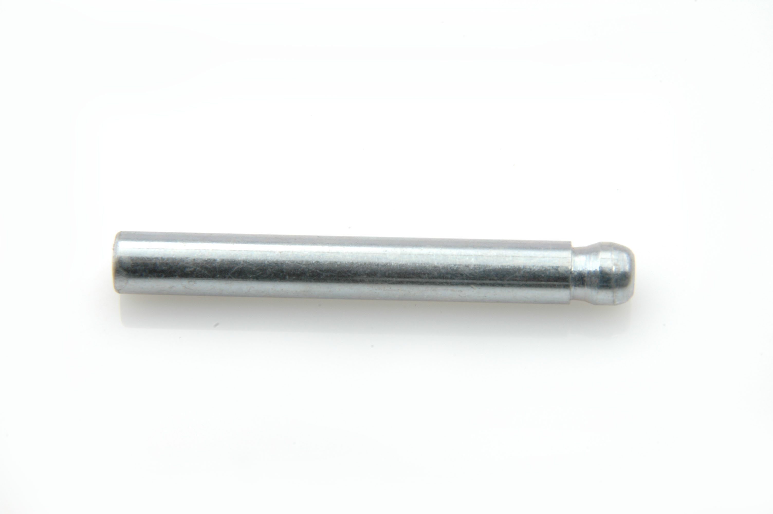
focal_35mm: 105
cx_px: 386
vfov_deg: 13.0
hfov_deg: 19.5
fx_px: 2253
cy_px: 257
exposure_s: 1/1.6
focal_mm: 70
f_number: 22
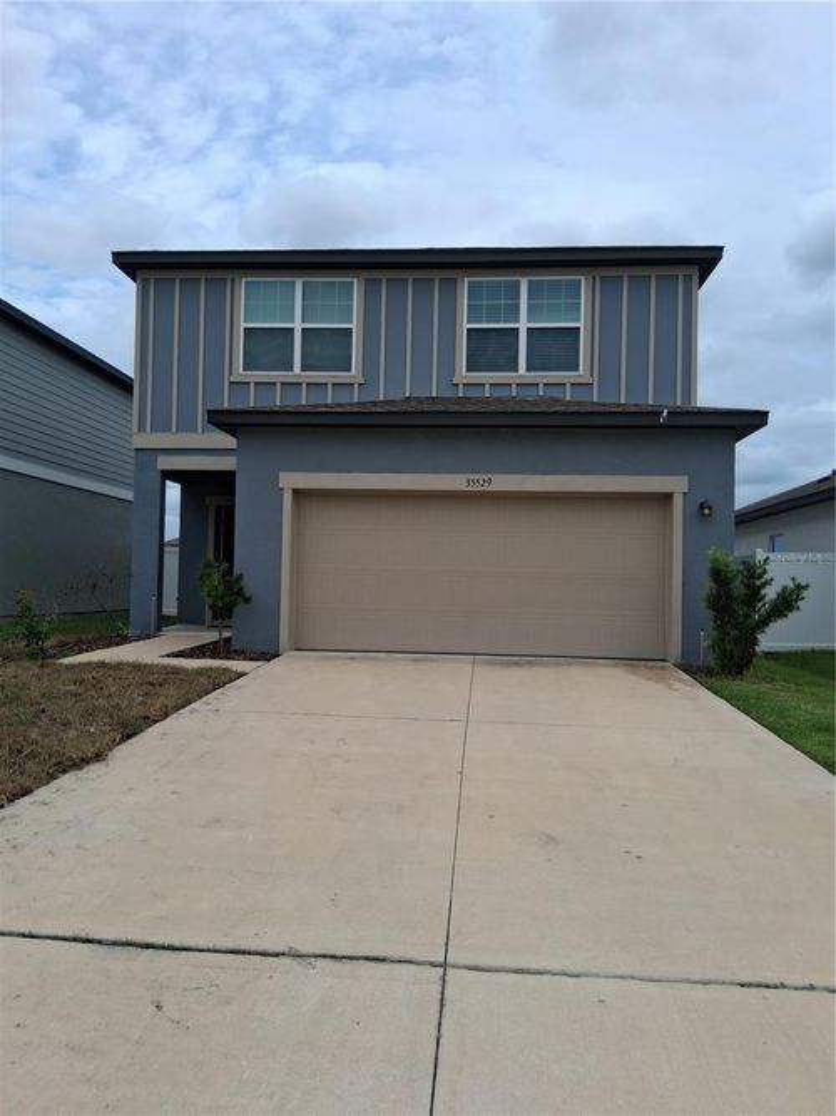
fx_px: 837
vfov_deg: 67.3
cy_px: 558
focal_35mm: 26
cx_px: 418
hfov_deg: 53.0
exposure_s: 1/914
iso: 25
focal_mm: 3.98
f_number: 1.8
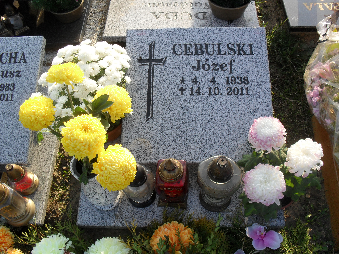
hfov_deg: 51.4
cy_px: 124
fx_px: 353
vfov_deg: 39.7
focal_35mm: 36
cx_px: 172
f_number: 3.2
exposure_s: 1/350
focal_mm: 6.3
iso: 100
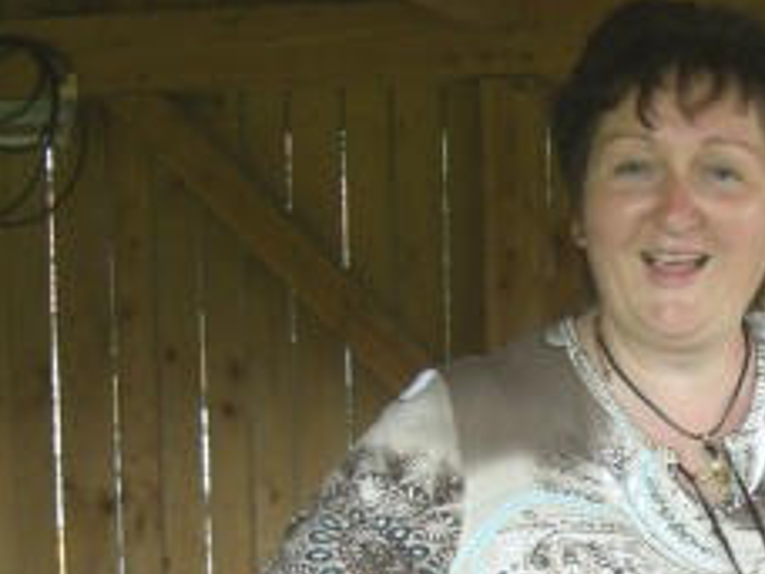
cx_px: 668
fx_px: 1768
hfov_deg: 23.8
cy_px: 517
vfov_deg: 18.1
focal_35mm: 80
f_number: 3.1
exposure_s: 1/125
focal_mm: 6.3
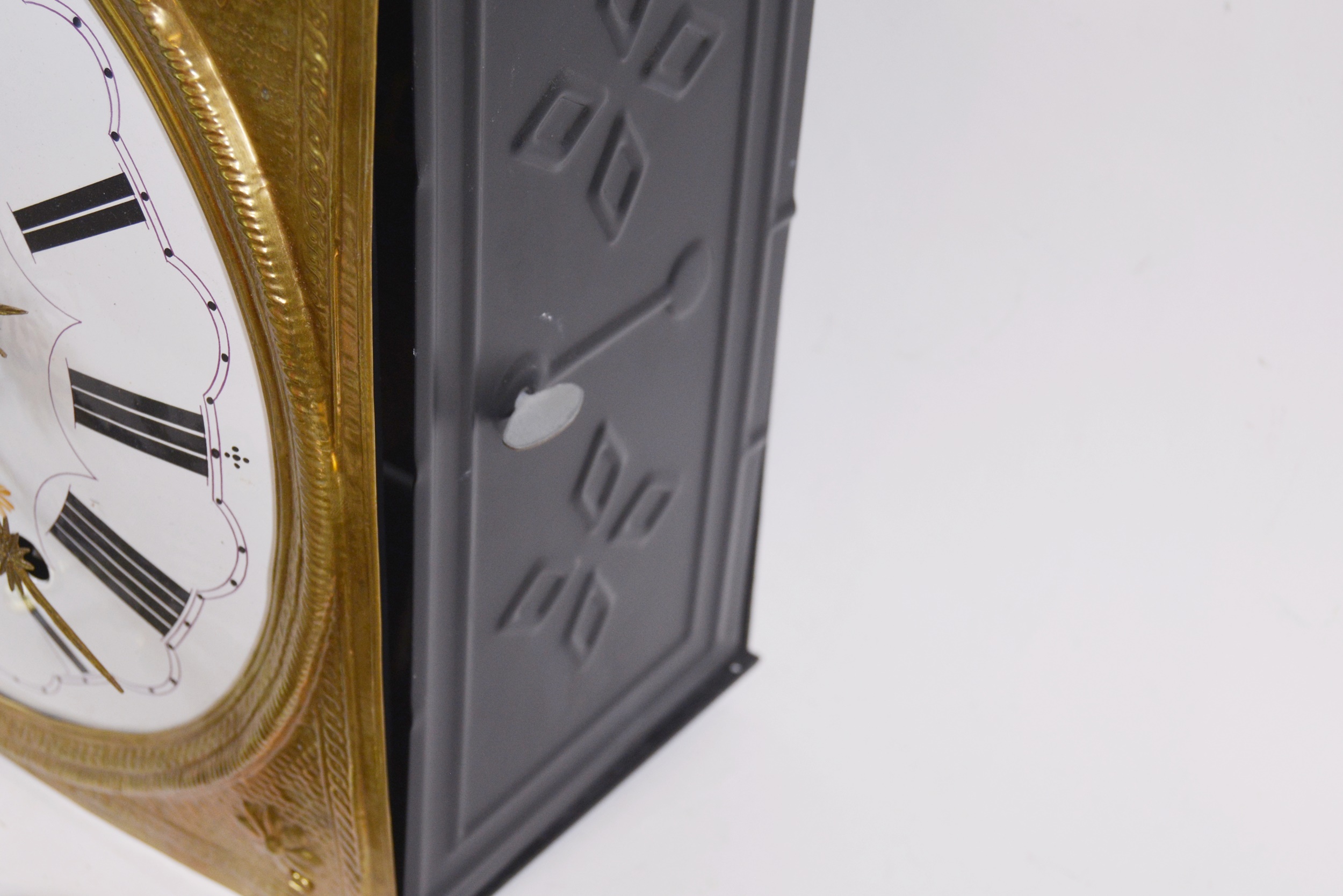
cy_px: 448
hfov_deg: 41.1
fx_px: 1791
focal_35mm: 48
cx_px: 672
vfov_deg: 28.1
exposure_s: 1/125
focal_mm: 32
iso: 400
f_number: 5.6
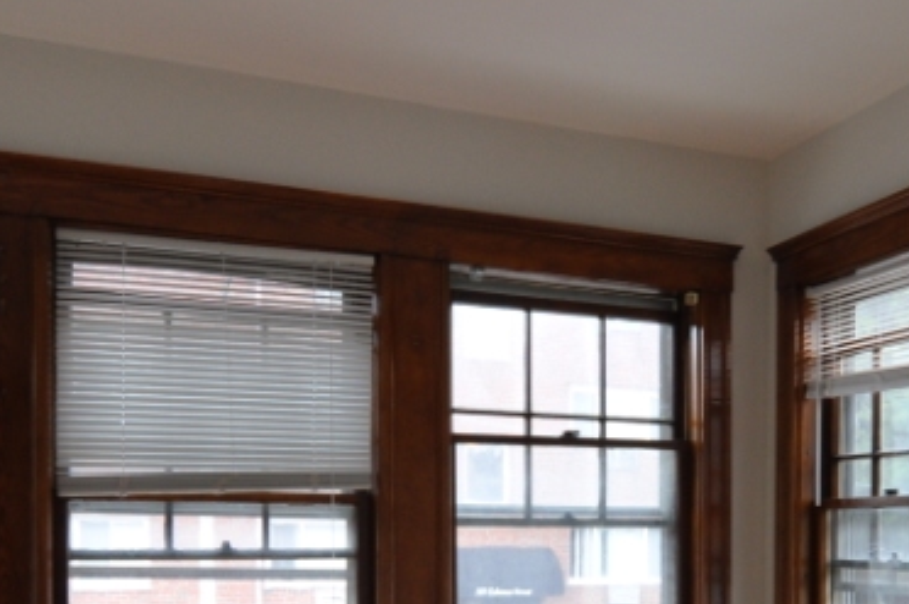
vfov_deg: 28.3
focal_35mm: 45
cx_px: 648
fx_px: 1144
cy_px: 555
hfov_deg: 42.4
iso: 400
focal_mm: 11
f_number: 4
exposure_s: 1/60
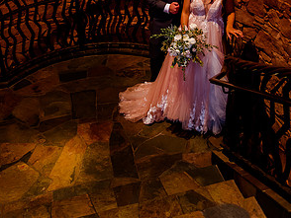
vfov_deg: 29.4
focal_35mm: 47
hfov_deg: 40.4
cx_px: 146
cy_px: 14
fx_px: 395
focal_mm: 32
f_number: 4
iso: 2500
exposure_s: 1/80
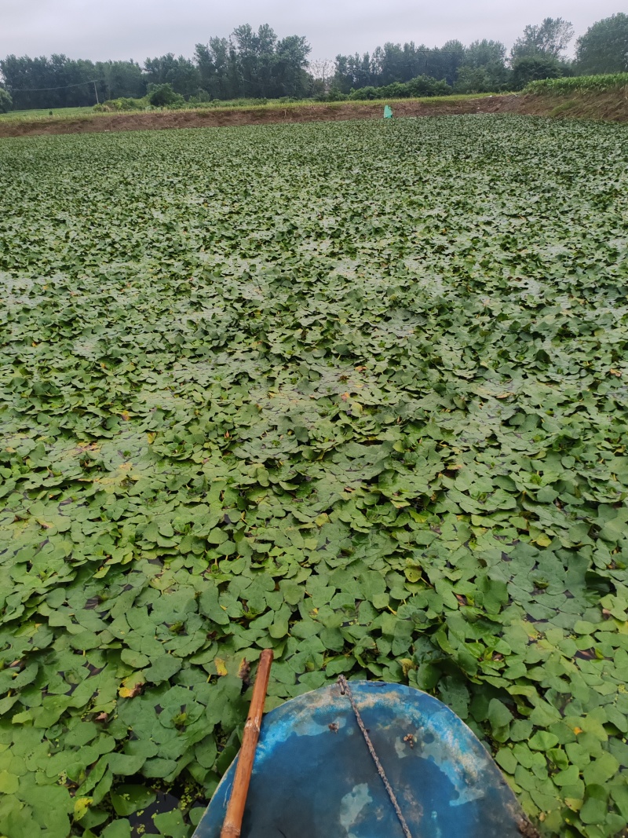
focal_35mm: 27
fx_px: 653
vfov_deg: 65.3
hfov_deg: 51.3
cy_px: 419
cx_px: 314
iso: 1600
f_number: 1.9
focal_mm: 6.12
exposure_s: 1/100
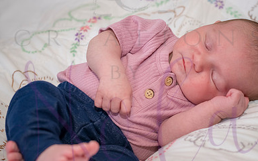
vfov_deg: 16.9
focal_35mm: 77
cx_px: 138
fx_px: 541
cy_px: 71
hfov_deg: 26.8
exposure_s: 1/60
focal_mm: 50
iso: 800
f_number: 4
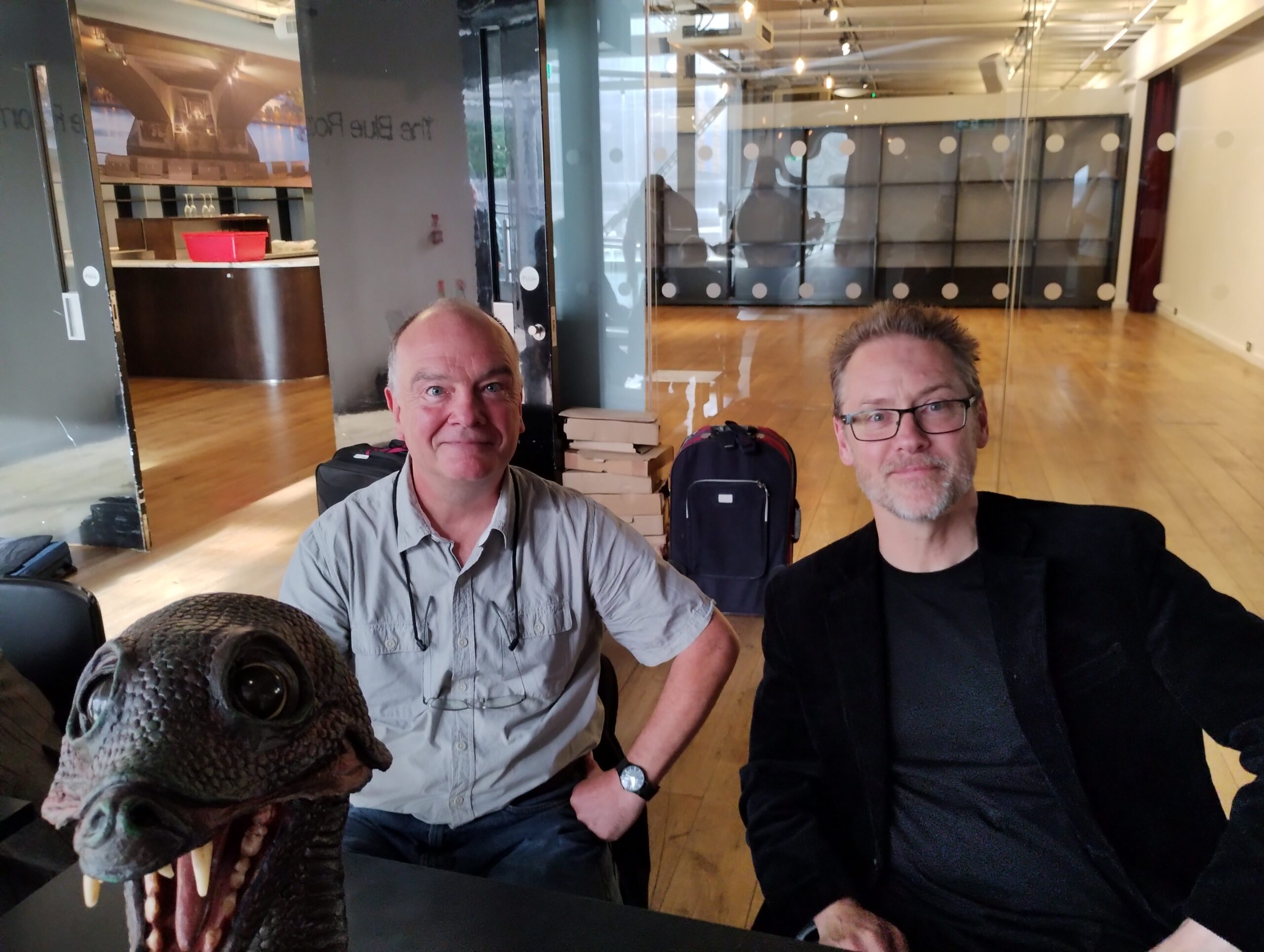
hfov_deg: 63.4
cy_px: 476
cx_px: 632
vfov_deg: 49.9
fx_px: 1024
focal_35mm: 28
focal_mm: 4.27
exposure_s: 1/50
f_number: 1.8
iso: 981
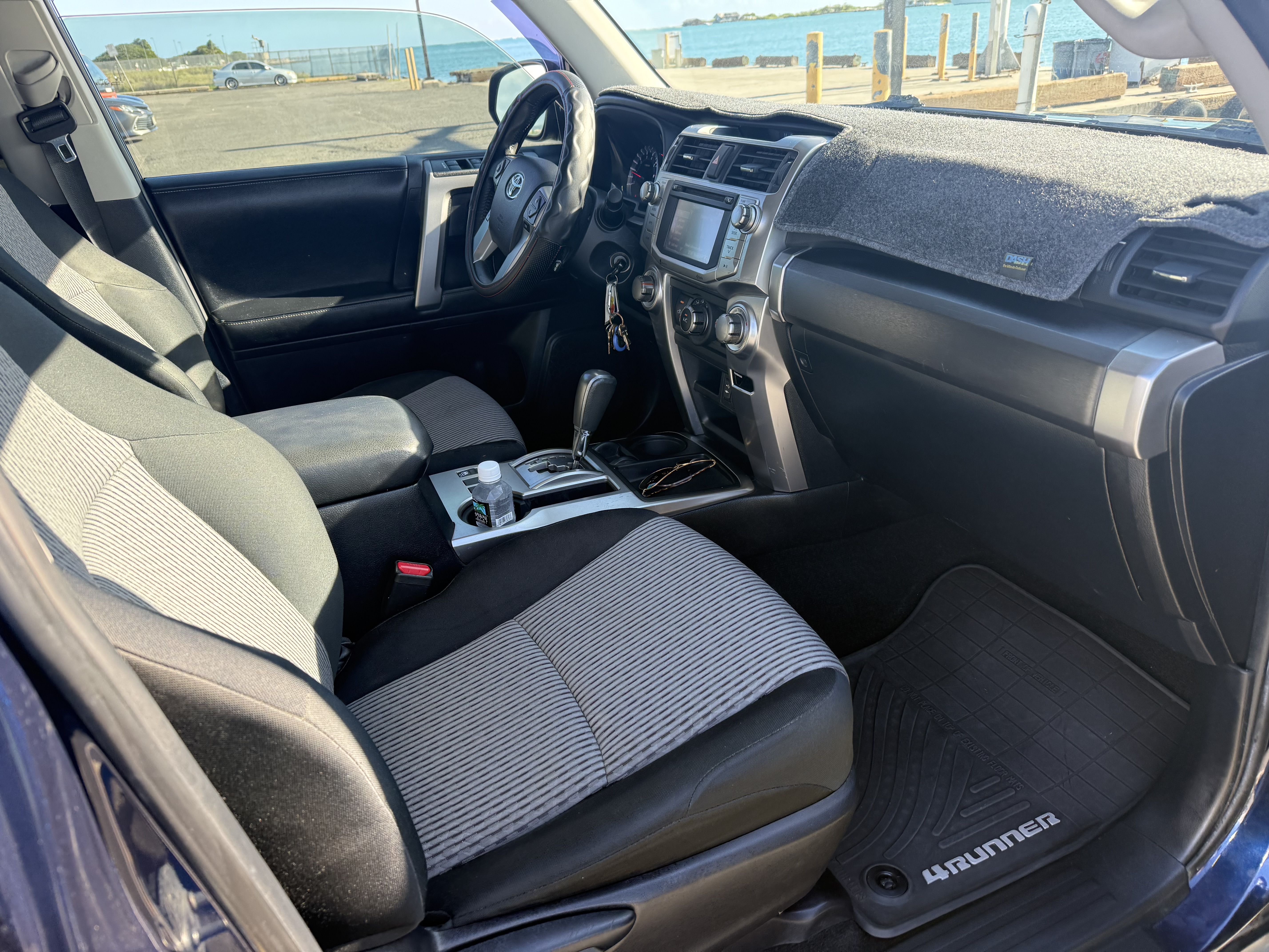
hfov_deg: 71.6
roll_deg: +2.3
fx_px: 880
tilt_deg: -27.3
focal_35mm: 24
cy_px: 476
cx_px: 634
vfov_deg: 56.8
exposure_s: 1/348
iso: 100
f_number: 1.78
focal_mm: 6.76
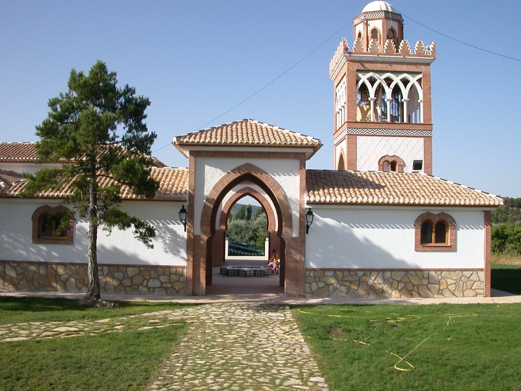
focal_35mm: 37
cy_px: 196
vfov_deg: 38.7
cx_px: 260
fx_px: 557
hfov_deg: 50.1
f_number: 4.5
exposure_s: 1/734
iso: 141
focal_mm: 5.6
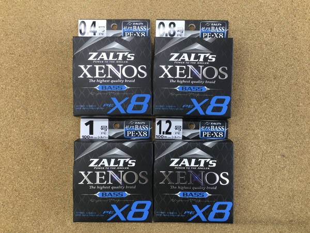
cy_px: 116
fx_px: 278
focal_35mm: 31
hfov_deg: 58.4
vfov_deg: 45.4
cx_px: 155
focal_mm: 3.3
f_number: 2.4
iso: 40
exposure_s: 1/30
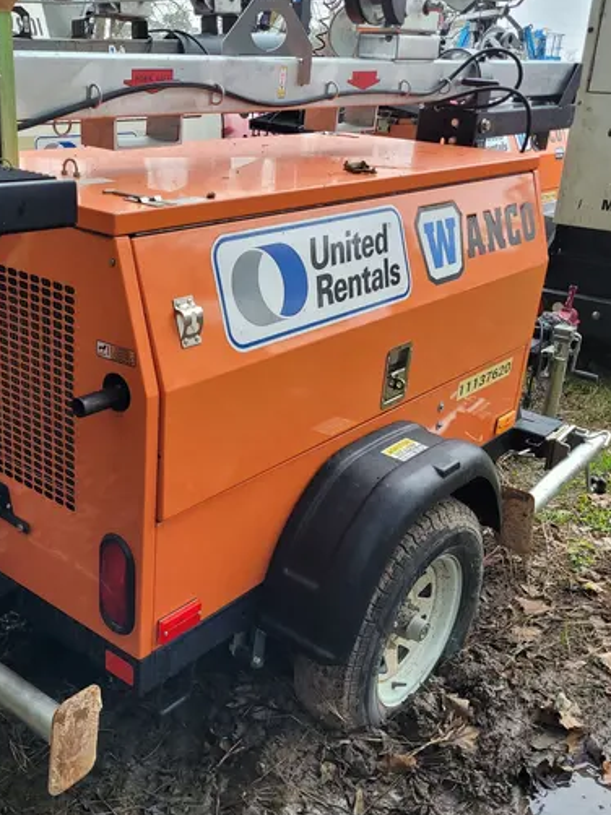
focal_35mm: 38
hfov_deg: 37.2
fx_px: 895
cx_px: 188
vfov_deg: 49.0
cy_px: 408
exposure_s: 1/119
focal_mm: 5.4
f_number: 1.8
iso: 125
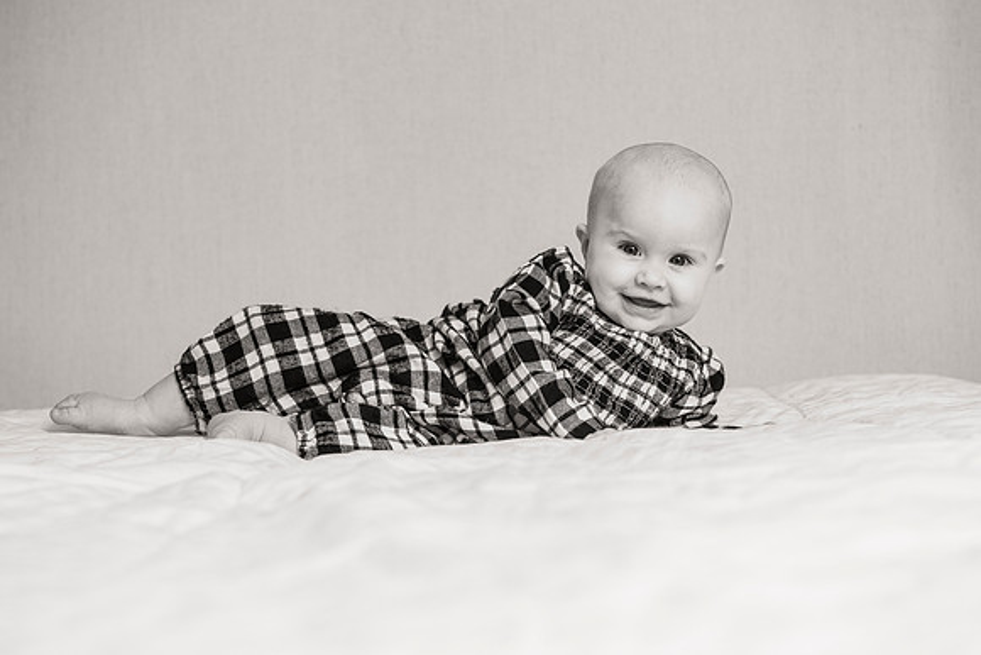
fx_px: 1985
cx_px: 510
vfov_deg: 18.7
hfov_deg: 27.8
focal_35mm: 73
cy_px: 341
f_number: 5.6
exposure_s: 1/200
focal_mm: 70
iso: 400
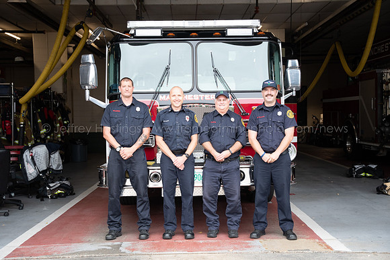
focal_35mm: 48
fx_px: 520
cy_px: 130
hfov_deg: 41.1
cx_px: 195
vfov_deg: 28.1
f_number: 3.2
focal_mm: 32
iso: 400
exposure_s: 1/320
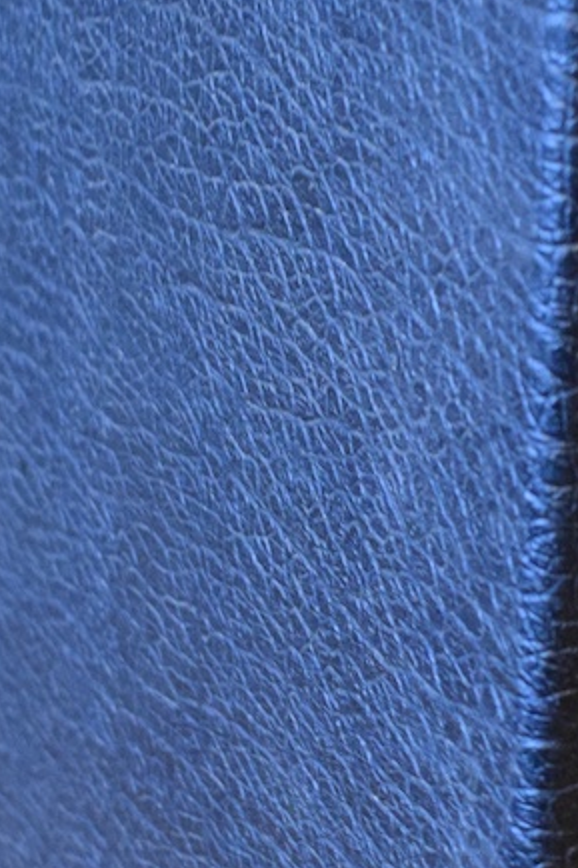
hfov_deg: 10.4
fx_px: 3127
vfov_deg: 15.8
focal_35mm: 130
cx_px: 626
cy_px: 524
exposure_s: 1/30
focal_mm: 25
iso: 3200
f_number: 4
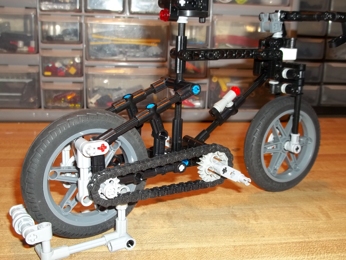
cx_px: 184
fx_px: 390
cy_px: 134
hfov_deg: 47.8
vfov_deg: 36.8
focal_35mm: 39
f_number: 3.3
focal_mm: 5.9
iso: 64
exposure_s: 1/30
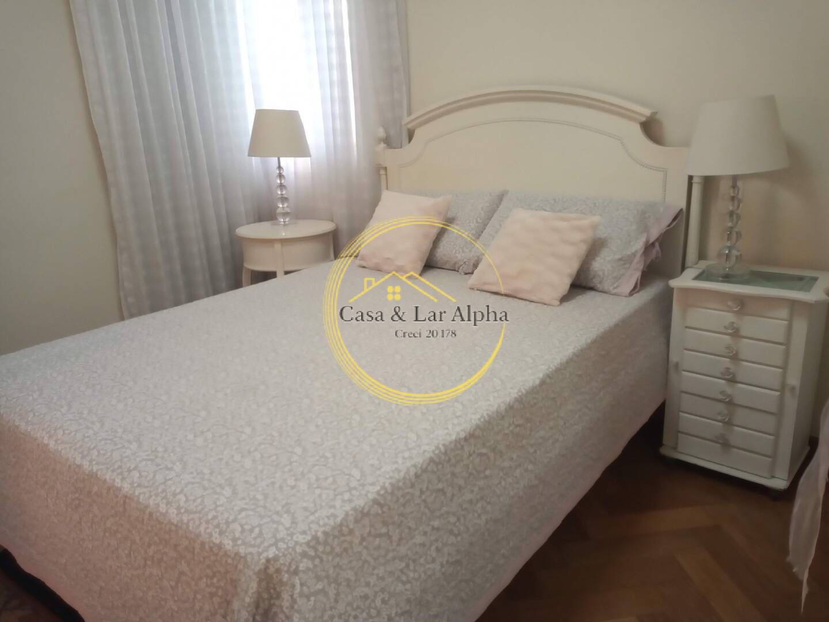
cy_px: 311
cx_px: 414
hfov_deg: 81.7
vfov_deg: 66.0
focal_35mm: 20
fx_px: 479
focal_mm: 3.54
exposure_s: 1/24
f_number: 2
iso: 412
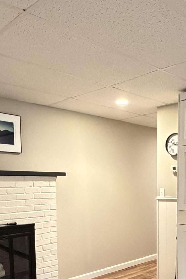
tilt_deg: -6.4
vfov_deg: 45.3
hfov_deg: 32.3
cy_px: 219
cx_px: 125
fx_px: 318
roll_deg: +1.1
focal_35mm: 41
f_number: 2.2
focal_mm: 2.22
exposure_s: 1/60
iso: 1250
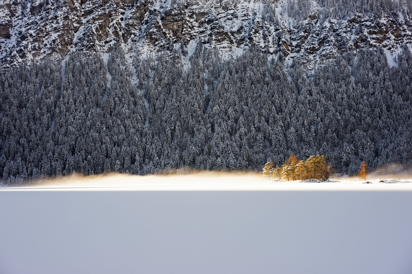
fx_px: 629
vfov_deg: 24.6
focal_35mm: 55
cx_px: 206
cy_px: 137
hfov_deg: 36.3
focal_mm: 55
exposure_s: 1/90
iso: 50
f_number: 8
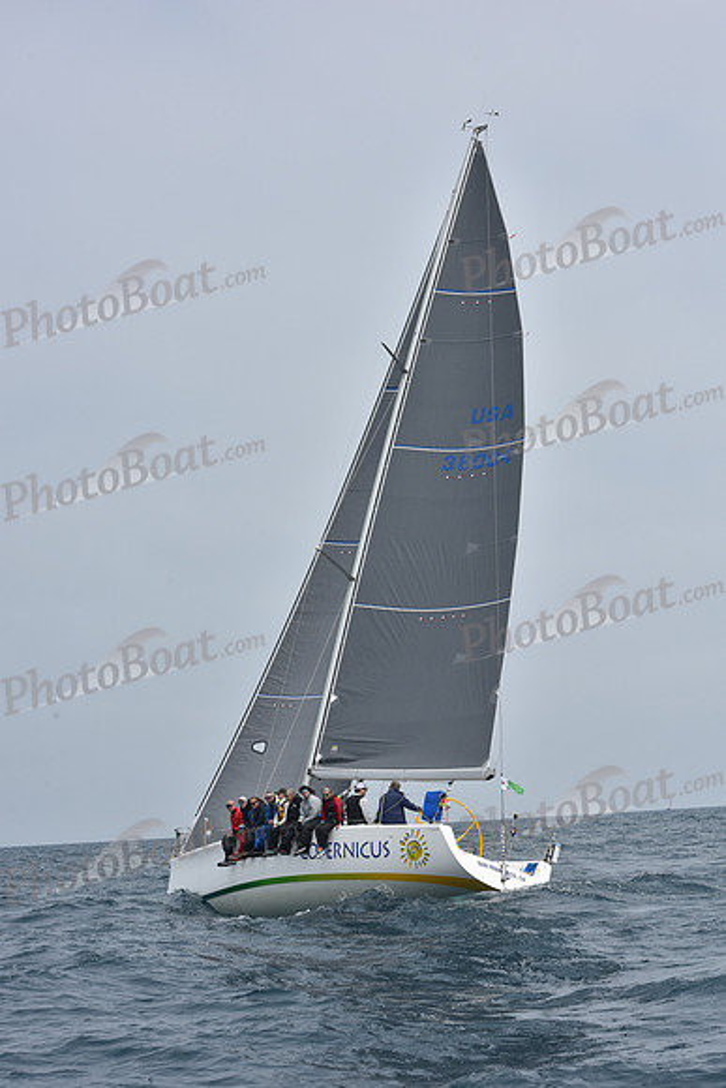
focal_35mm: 70
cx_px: 363
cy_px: 544
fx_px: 2116
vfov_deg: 28.8
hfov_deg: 19.5
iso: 250
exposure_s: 1/800
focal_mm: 70
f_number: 10
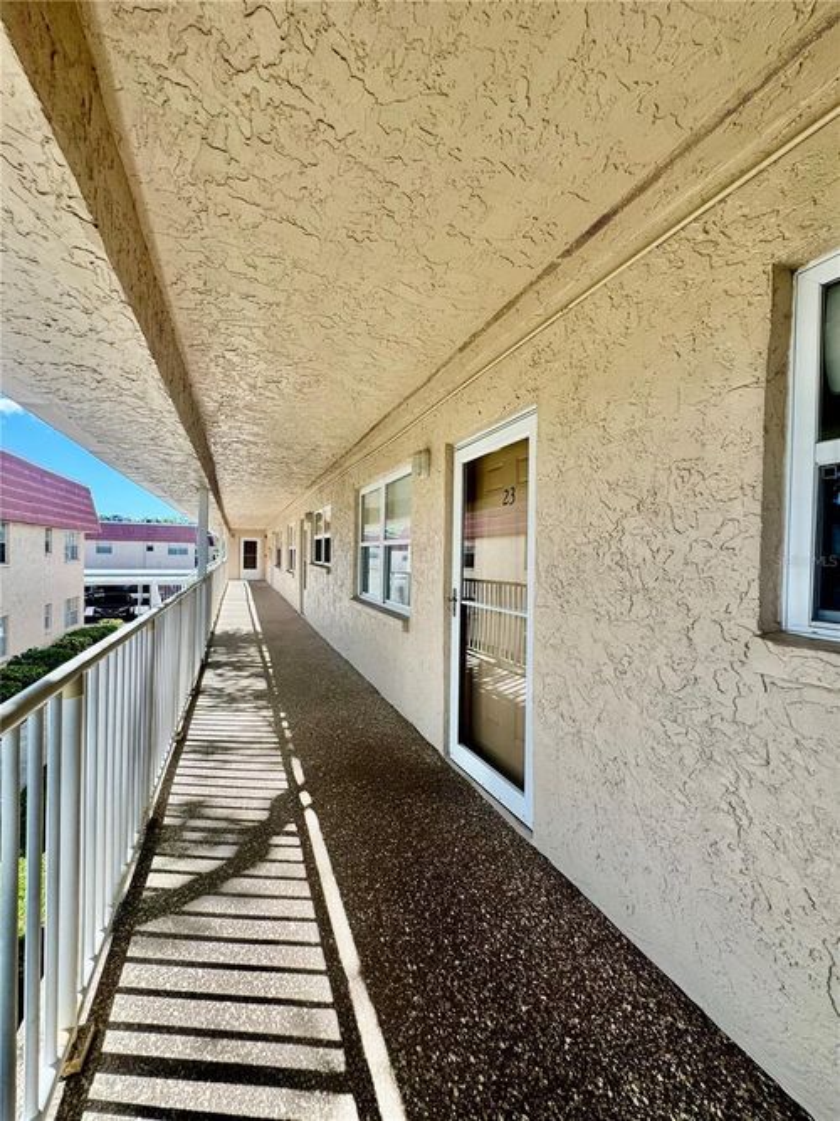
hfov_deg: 85.7
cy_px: 560
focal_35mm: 14
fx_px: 453
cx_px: 420
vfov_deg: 102.1
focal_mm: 2.22
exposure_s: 1/267
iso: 40
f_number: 2.2
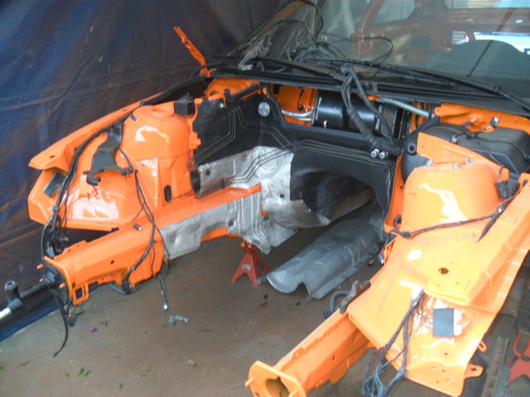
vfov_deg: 40.7
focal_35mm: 35
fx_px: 536
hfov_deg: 52.6
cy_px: 198
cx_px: 265
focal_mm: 6.3
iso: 200
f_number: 3
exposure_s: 1/45
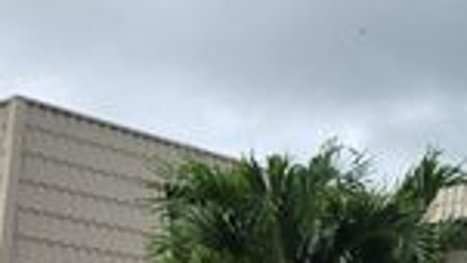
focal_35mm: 83
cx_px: 322
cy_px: 357
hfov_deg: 25.4
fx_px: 1028
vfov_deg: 13.9
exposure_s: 1/4889
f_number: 1.7
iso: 80
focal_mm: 6.3
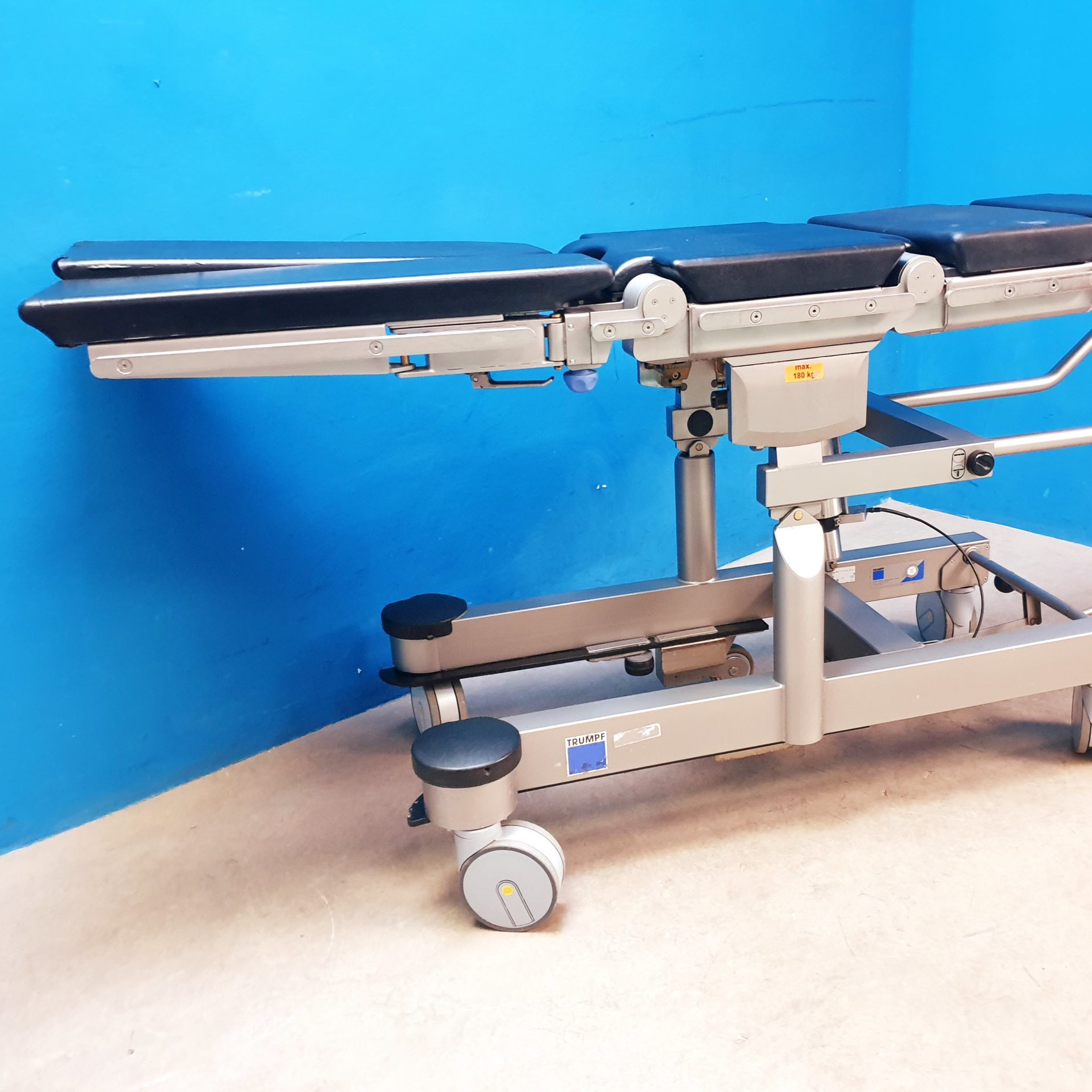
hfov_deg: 52.3
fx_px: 1106
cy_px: 549
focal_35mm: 31
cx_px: 628
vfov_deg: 52.5
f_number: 1.5
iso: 320
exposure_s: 1/50
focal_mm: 4.3
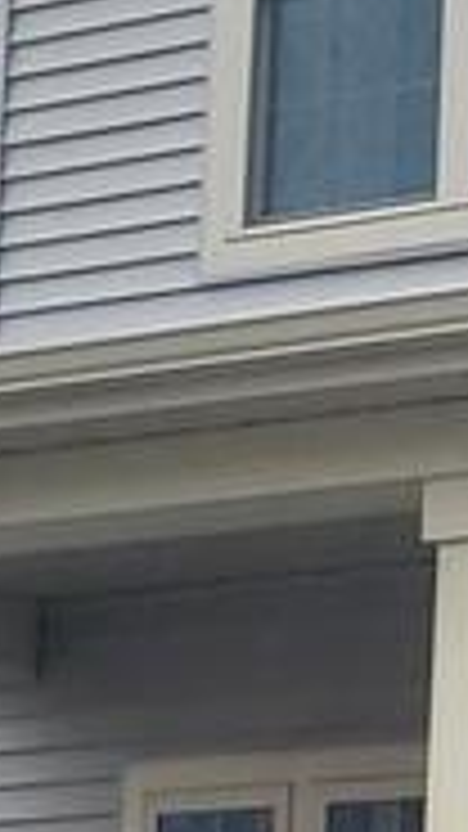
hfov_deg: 4.8
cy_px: 769
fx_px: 4856
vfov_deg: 9.7
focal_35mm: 220
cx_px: 2052
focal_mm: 4.3
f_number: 2.4
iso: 50
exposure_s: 1/279
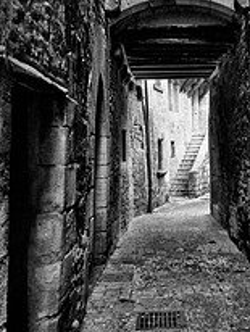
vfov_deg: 42.9
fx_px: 423
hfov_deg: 32.1
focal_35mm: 44
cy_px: 158
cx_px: 199
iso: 200
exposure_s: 1/10
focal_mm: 14
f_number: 4.8
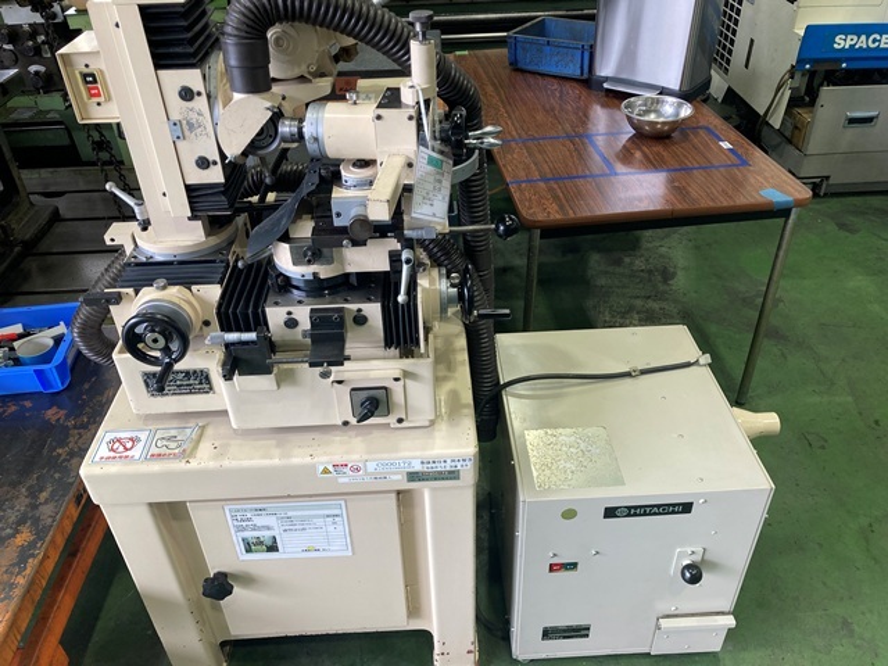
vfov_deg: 49.7
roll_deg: +2.8
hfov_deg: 63.4
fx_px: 718
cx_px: 444
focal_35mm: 28
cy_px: 333
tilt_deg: -35.9
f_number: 1.8
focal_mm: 3.99
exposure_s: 1/60
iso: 50
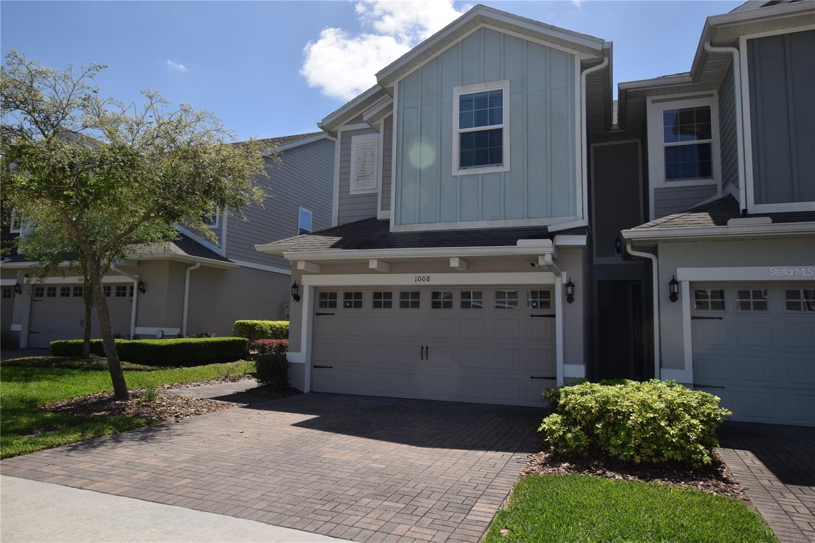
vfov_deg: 53.1
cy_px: 272
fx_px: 543
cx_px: 408
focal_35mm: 24
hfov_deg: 73.8
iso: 100
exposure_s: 1/200
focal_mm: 16
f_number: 10
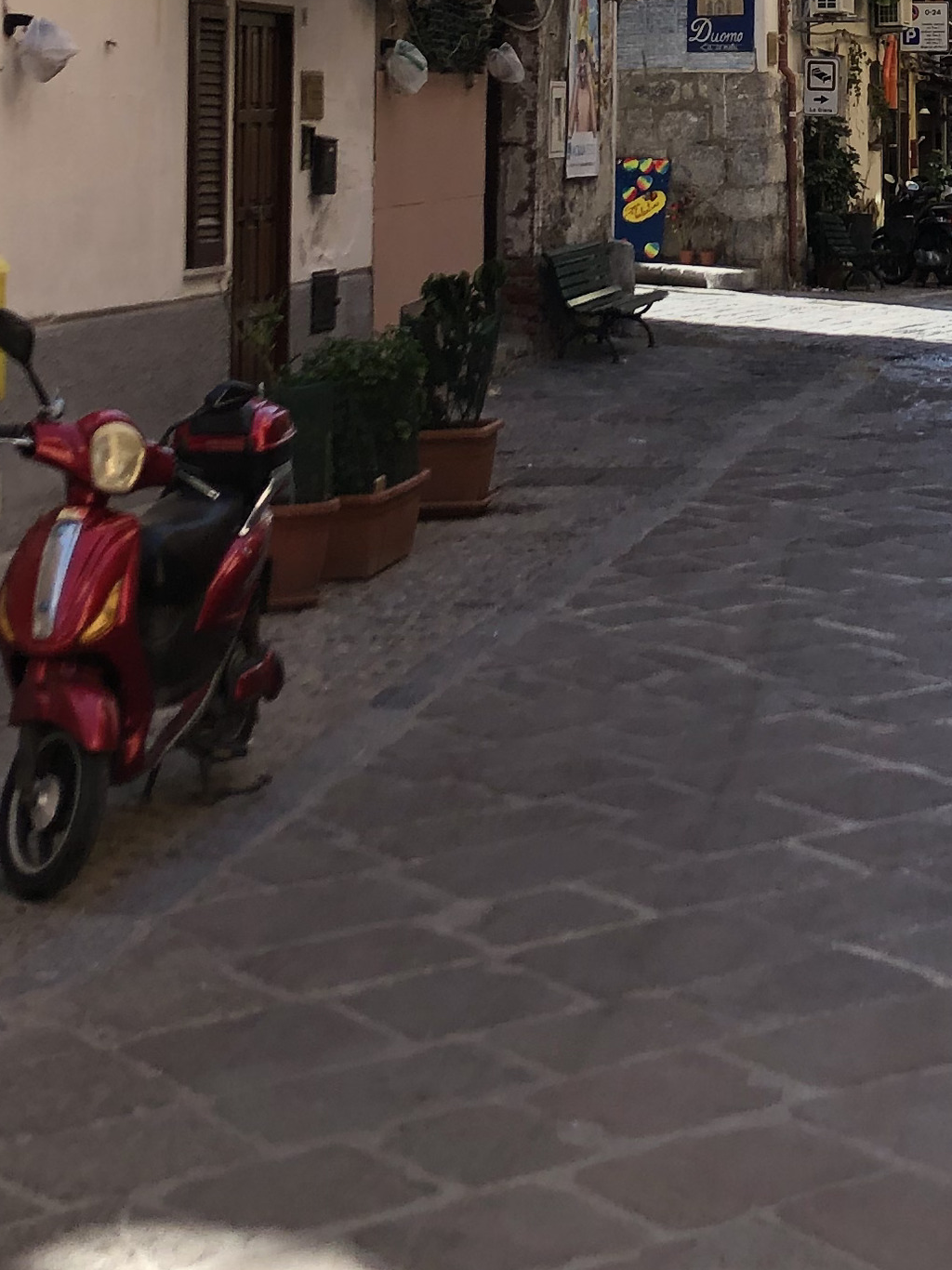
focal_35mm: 82
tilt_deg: +4.3
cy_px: -59
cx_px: 823
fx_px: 3008
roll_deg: +1.1
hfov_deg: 17.8
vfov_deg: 22.7
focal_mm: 4
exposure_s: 1/827
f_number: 1.8
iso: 20
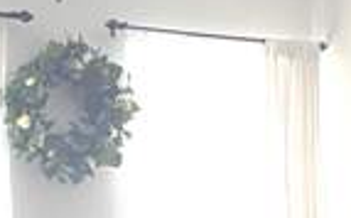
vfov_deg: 8.1
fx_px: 1471
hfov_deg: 12.8
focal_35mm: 154
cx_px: 540
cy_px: 429
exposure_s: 1/60
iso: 200
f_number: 1.5
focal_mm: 5.7
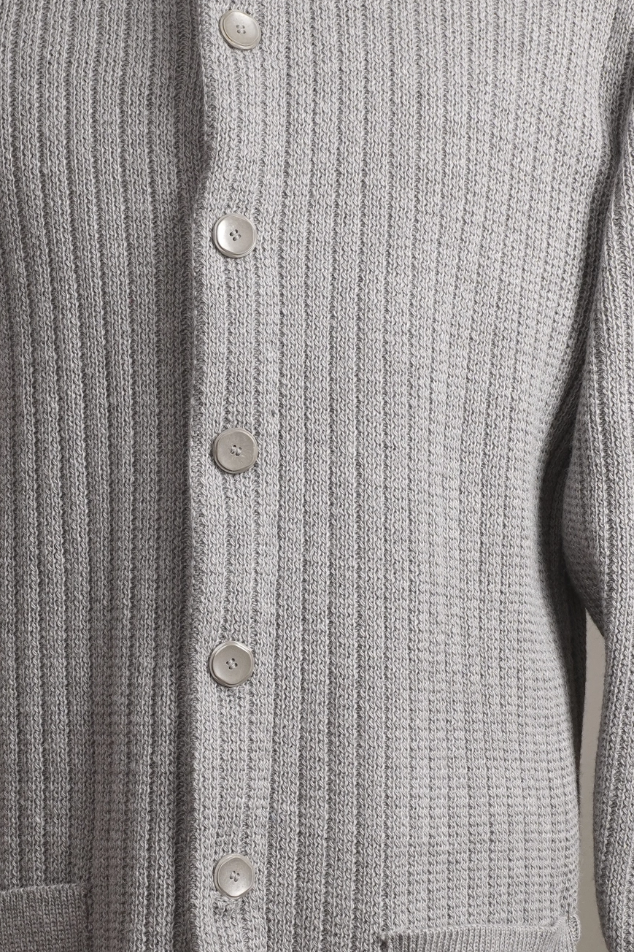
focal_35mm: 106
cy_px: 605
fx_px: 2801
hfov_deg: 12.9
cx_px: 231
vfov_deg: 19.2
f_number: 8
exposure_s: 1/20
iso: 320
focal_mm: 32
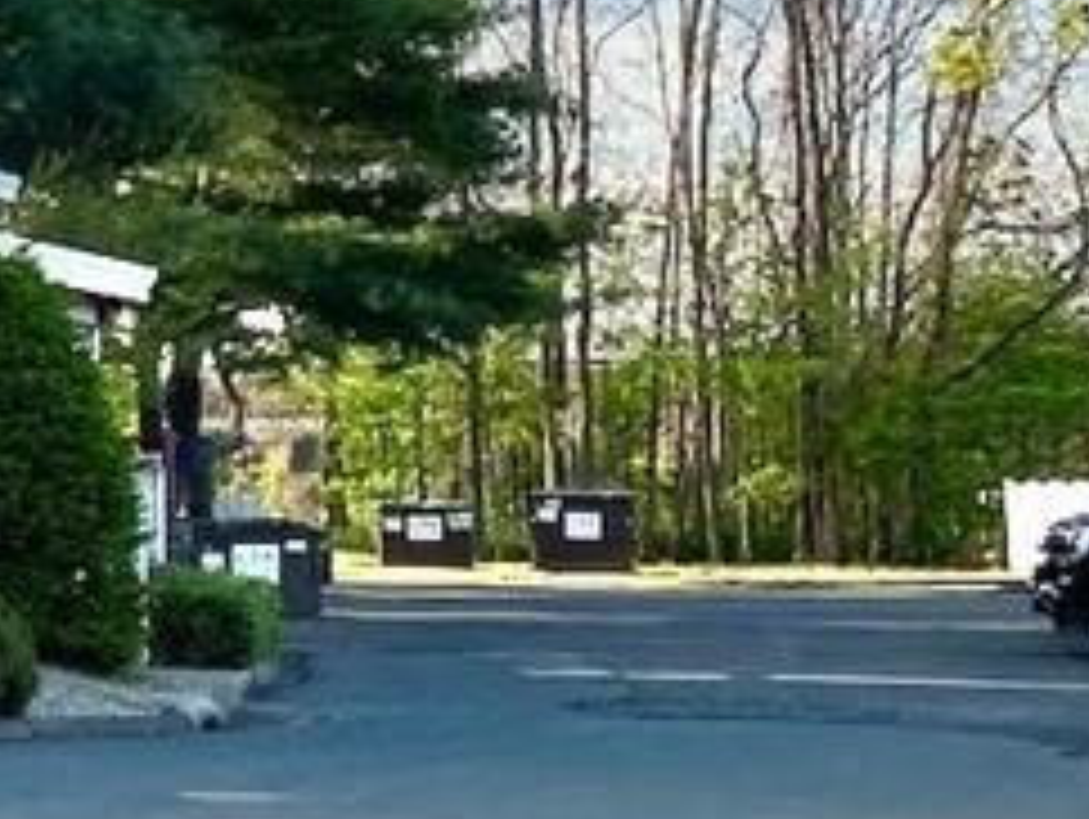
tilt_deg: +6.8
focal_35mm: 110
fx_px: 3464
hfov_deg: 15.3
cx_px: -904
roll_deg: -0.8
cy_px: 144
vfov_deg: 13.4
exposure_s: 1/1543
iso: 32
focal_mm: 4.25
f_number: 1.8
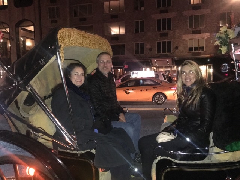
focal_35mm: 29
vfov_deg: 48.2
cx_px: 120
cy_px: 90
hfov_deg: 61.7
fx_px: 201
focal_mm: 4.15
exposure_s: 1/16
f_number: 2.2
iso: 640
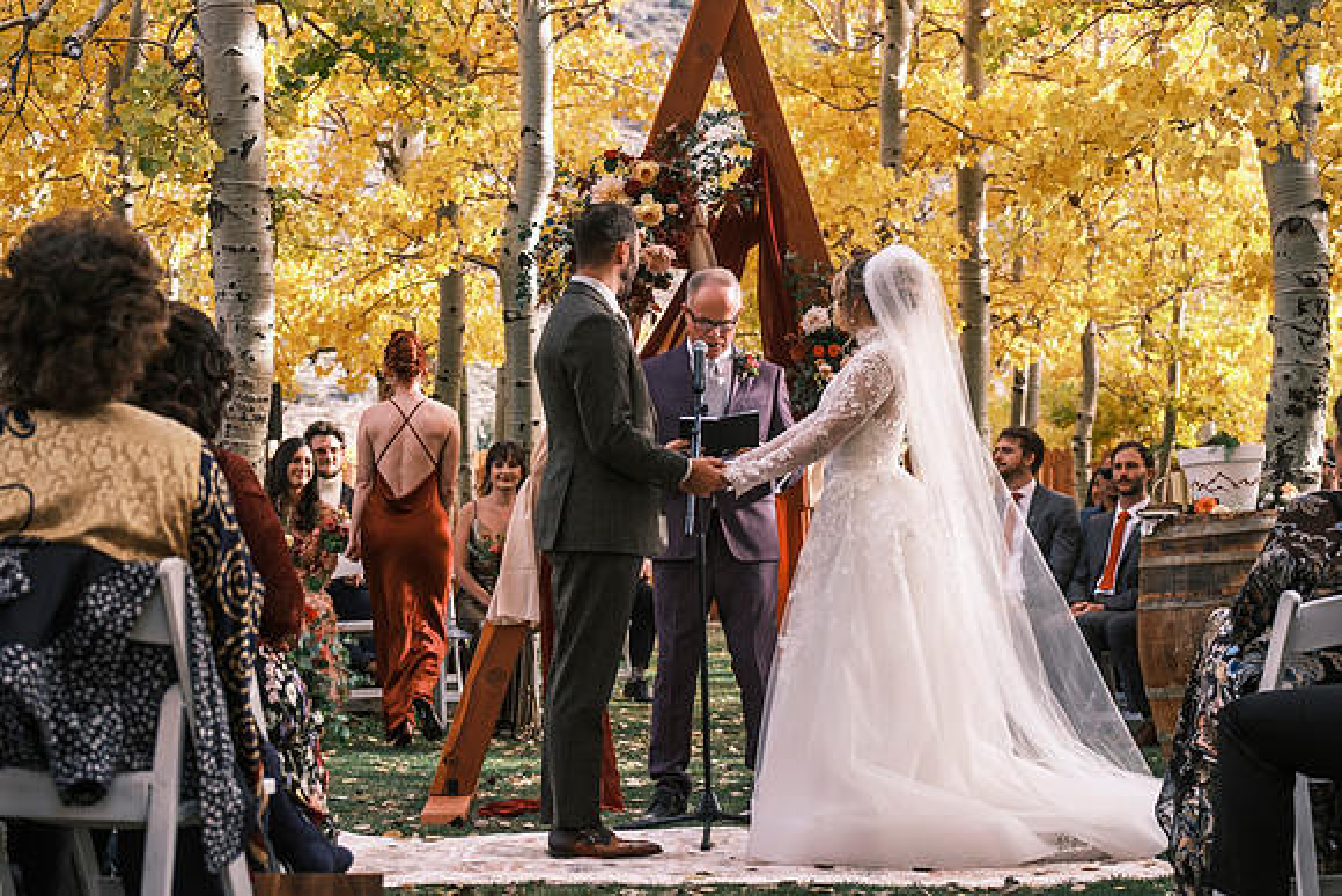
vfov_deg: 17.6
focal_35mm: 77
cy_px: 448
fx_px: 2885
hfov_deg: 26.2
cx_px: 671
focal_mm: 50
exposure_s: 1/500
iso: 400
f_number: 3.6
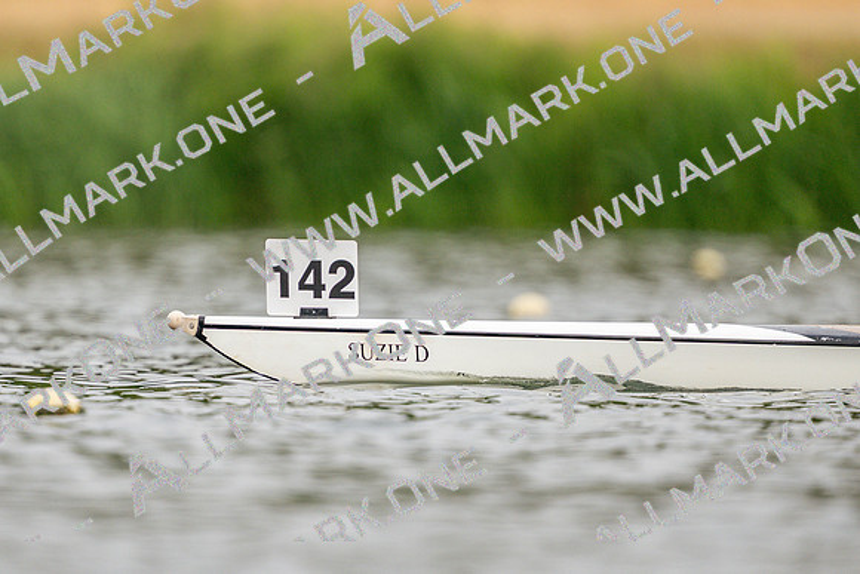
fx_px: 21504
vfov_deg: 1.5
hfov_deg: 2.3
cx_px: 430
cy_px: 287
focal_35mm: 900
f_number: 4
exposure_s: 1/2000
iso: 250
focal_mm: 600
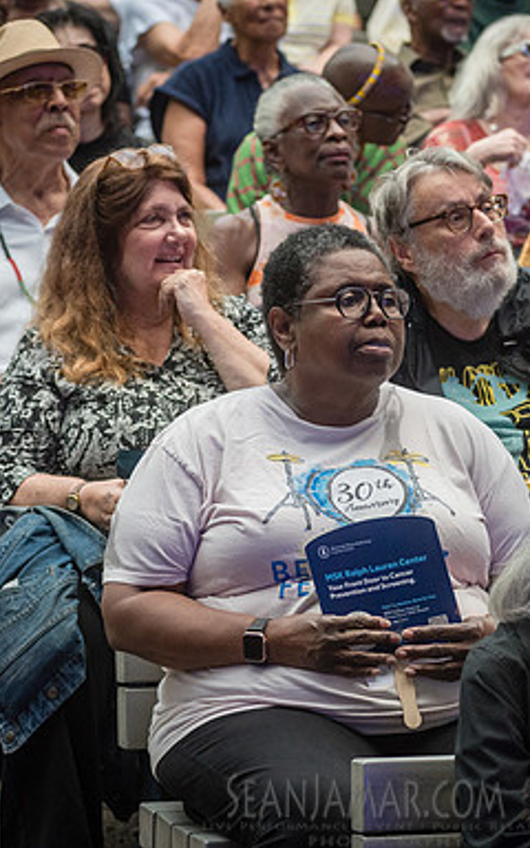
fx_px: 3559
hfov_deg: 8.5
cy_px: 423
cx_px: 391
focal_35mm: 154
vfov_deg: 13.6
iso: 1600
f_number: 4
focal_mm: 100
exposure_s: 1/320
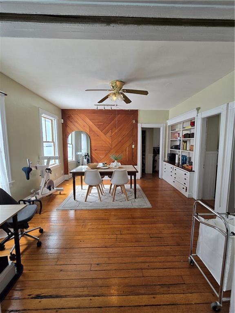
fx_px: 118
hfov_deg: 89.9
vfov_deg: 106.2
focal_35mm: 13
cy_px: 156
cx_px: 118
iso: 64
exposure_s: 1/120
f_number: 2.2
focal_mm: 2.2
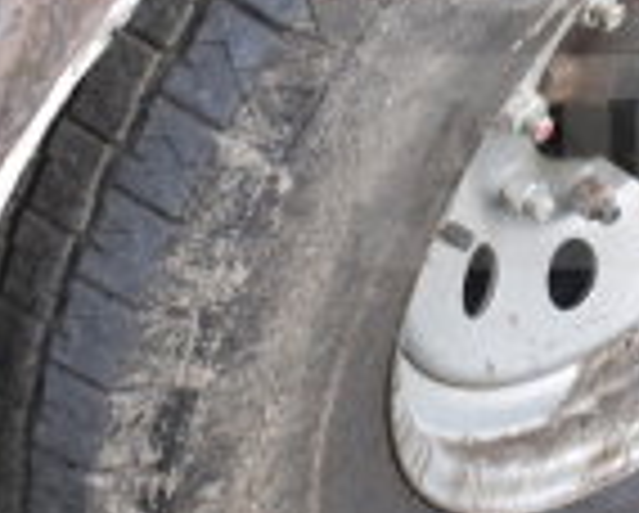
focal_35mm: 169
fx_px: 3201
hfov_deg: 11.1
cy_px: -88
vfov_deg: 9.1
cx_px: 864
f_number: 5
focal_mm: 28
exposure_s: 1/100
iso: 200
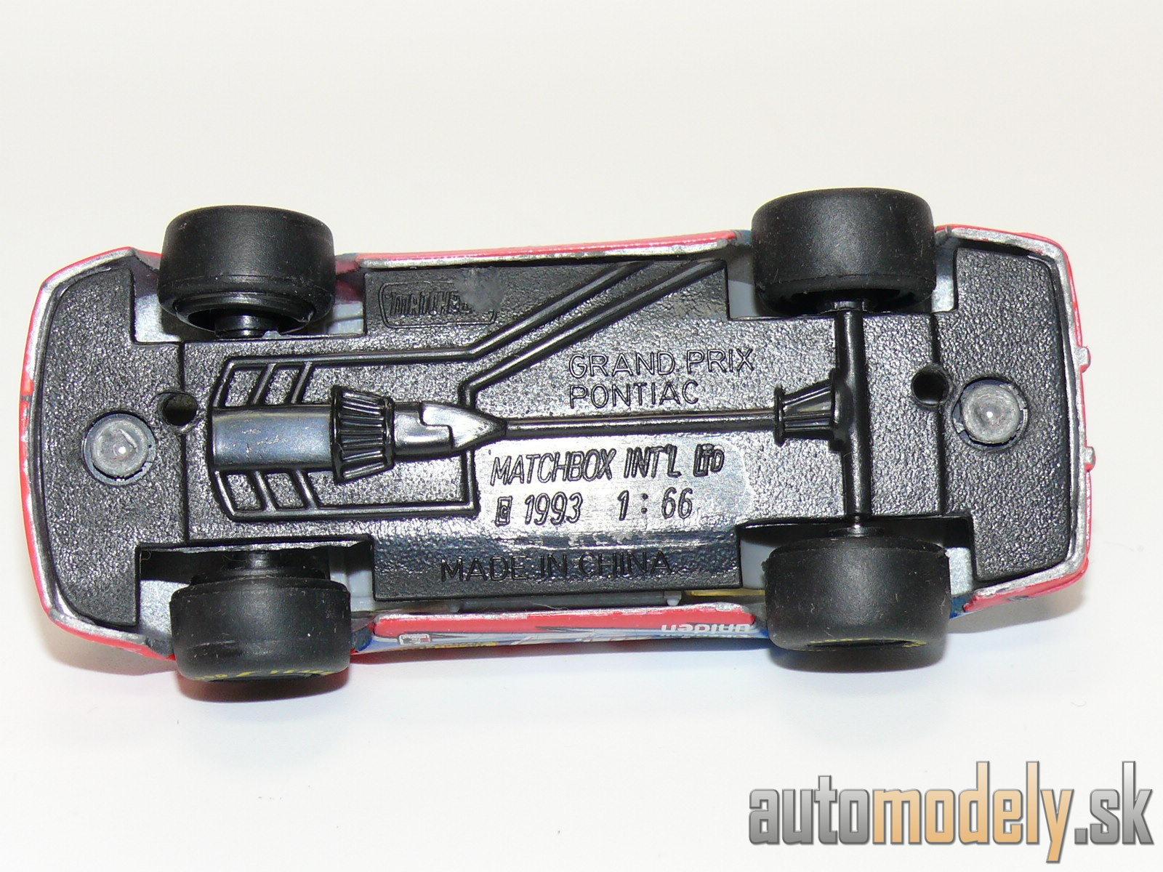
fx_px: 3528
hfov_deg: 18.7
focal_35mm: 105
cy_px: 436
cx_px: 582
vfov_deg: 14.1
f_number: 4
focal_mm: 13.7
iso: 100
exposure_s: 1/30
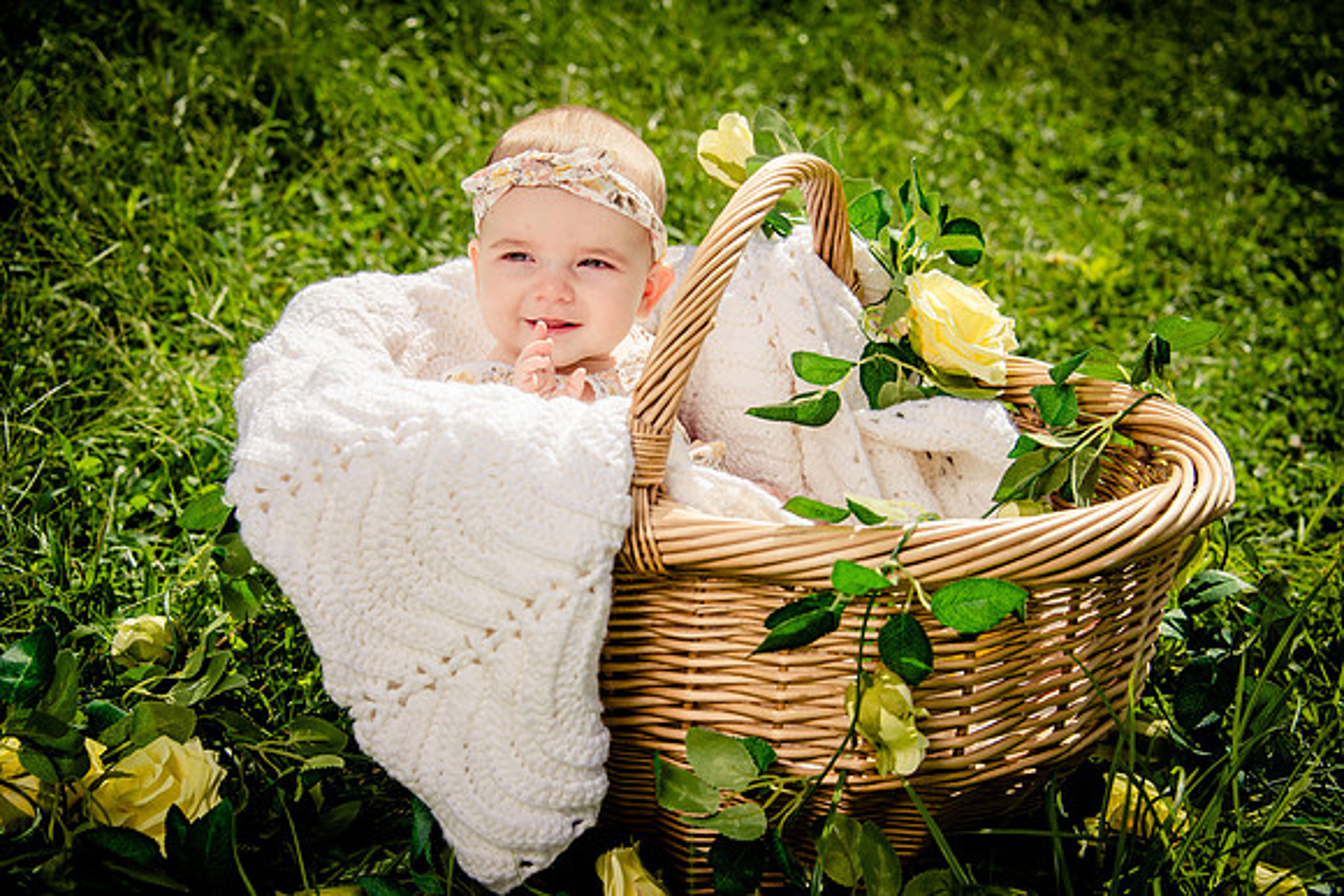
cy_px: 448
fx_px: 2315
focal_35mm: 62
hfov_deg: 32.4
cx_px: 672
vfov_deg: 21.9
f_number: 5
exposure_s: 1/1000
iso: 100
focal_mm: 62
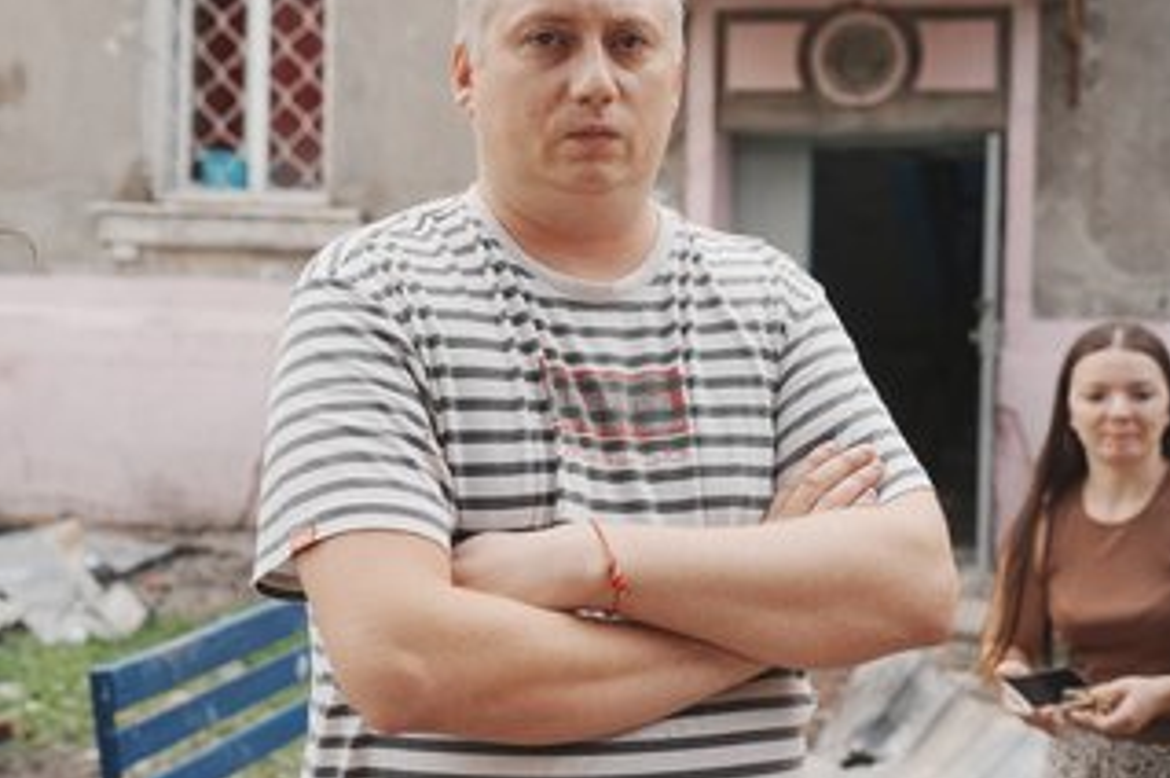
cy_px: 297
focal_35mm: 54
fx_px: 1753
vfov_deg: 24.9
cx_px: 613
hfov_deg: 36.9
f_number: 4
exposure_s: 1/640
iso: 200
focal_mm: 43
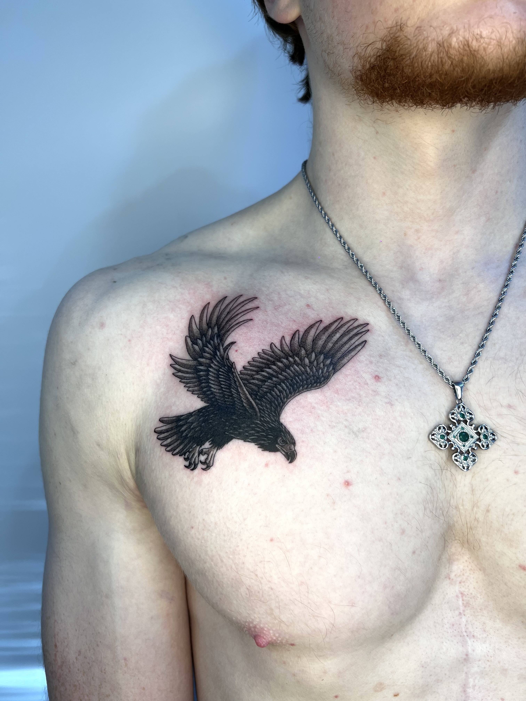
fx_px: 527
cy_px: 350
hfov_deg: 53.1
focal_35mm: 26
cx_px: 263
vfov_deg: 67.3
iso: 40
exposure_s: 1/100
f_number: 1.5
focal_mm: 5.7
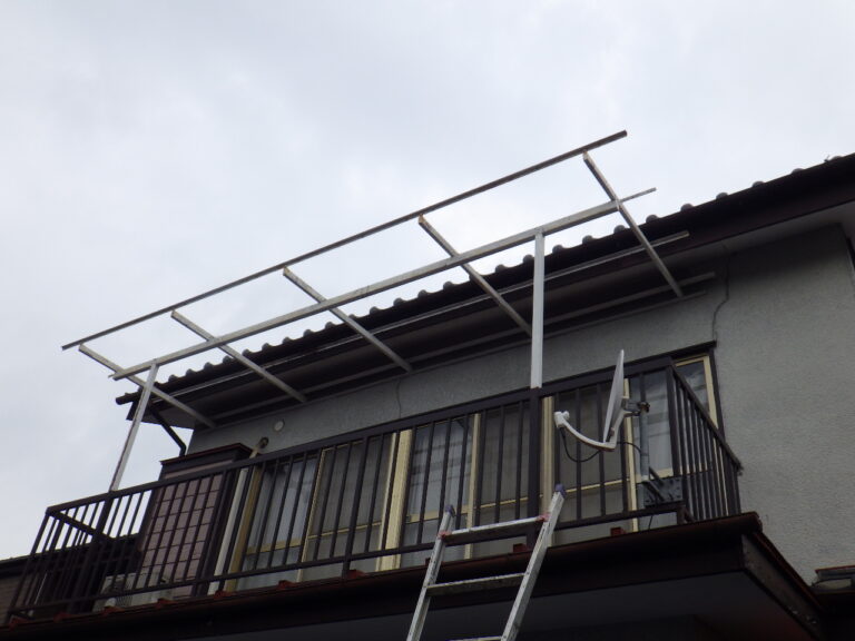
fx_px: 840
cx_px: 428
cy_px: 320
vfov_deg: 41.8
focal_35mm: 34
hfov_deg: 54.0
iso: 125
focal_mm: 6.1
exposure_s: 1/800
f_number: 4.6
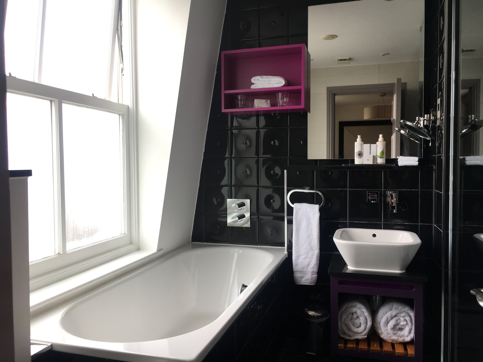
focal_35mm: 29
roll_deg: +1.1
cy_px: 181
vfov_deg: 48.2
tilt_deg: -2.8
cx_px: 242
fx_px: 405
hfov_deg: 61.7
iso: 40
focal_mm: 4.15
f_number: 2.2
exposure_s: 1/100
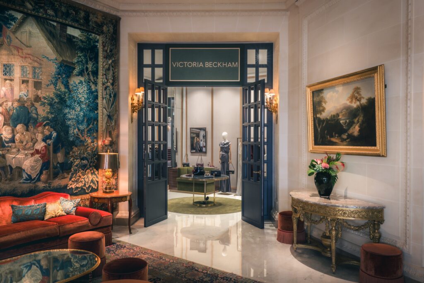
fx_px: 324
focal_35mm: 28
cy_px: 142
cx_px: 212
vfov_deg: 47.2
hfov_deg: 66.4
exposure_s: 1/2
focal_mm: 27.5
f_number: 16
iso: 560
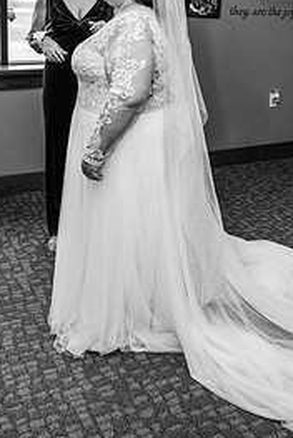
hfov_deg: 32.5
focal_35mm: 41
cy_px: 85
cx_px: 107
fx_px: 499
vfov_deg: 44.9
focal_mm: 24
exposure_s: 1/200
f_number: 4.5
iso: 1250
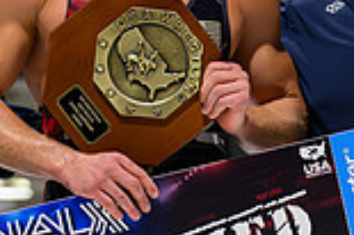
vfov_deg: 3.3
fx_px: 4047
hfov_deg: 5.0
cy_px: 319
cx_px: 214
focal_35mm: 412
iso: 2500
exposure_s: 1/250
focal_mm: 70
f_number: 2.8
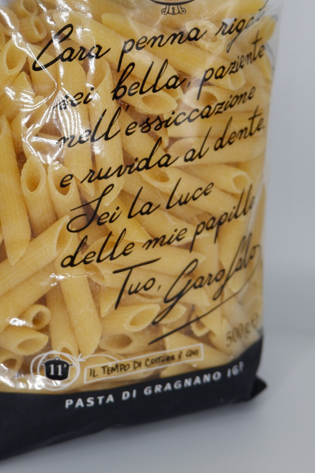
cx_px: 98
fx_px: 905
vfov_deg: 28.9
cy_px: 136
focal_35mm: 69
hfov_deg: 19.7
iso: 200
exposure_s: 1/280
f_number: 4.4
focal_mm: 24.2
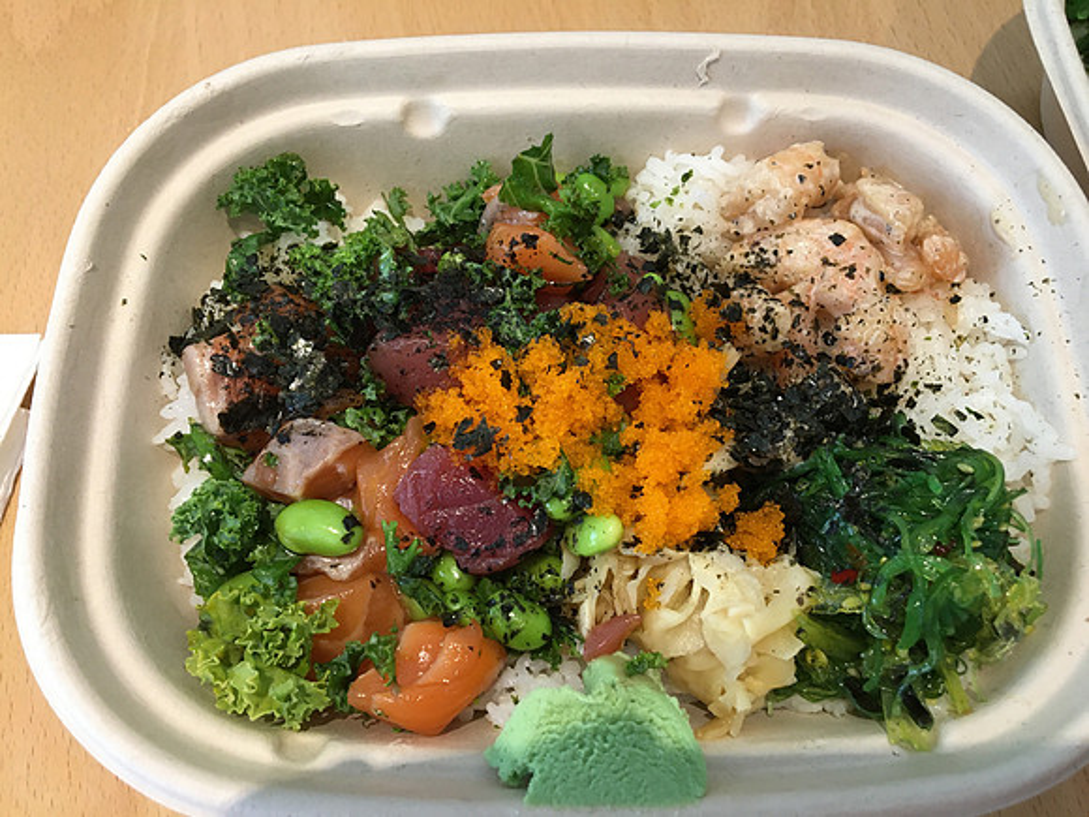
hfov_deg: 61.7
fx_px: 912
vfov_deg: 48.2
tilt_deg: -67.3
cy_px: 408
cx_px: 544
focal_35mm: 29
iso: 100
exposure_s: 1/30
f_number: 2.2
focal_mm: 4.15
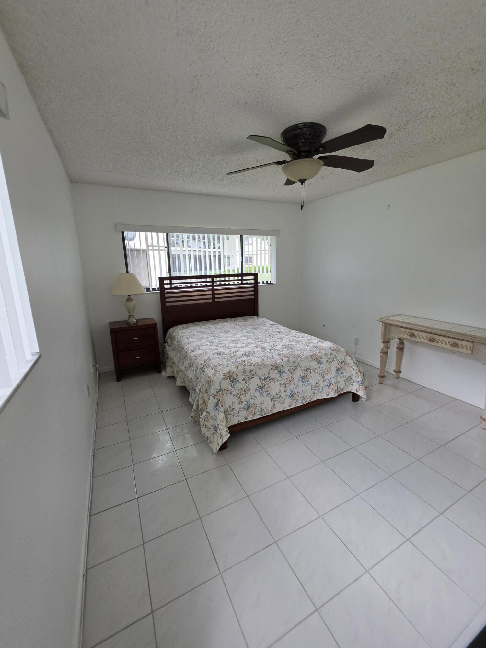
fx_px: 243
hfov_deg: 89.9
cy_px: 324
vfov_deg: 106.2
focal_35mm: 13
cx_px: 243
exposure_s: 1/359
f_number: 1.9
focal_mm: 2.2
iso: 200
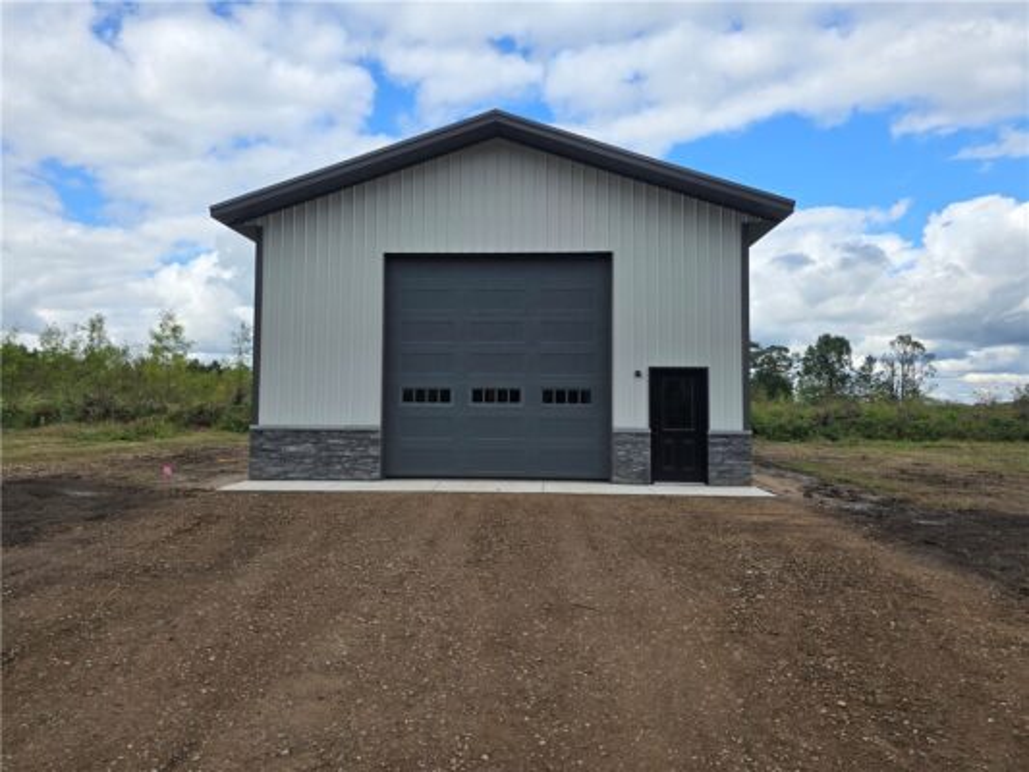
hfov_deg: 73.9
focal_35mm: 23
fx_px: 684
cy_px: 386
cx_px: 514
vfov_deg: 58.9
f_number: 1.7
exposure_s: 1/465
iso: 12
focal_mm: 6.3
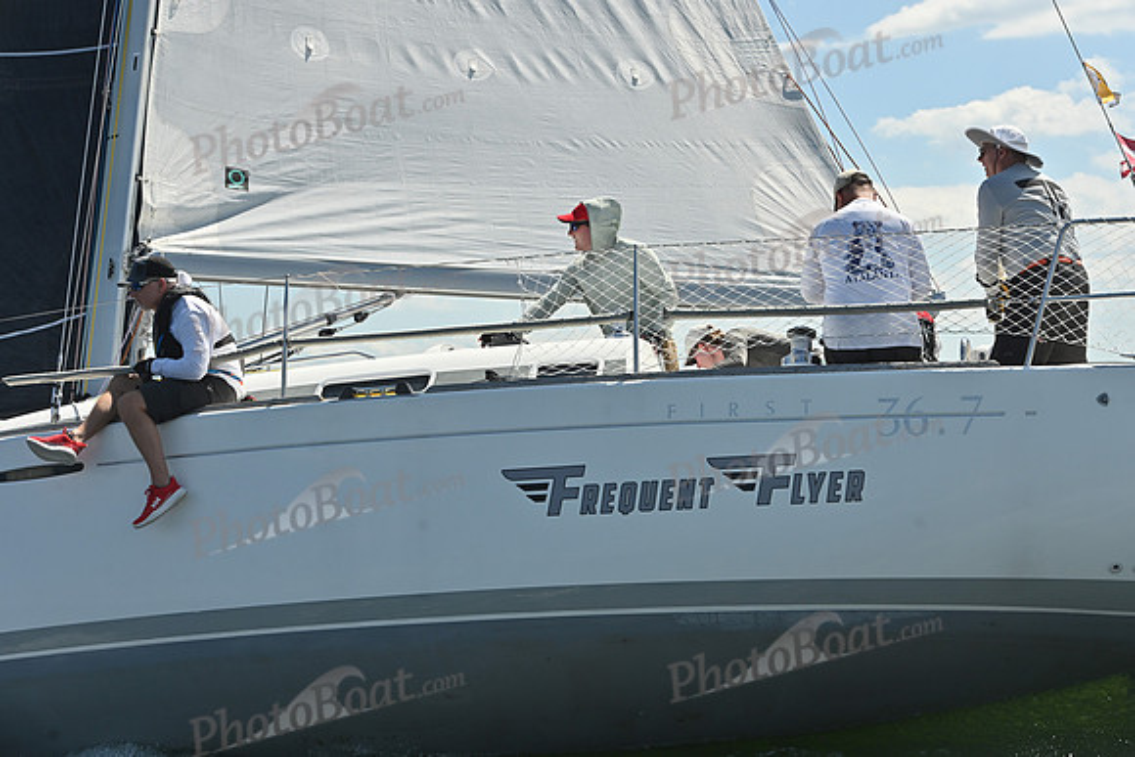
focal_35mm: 70
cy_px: 378
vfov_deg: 19.5
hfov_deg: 28.8
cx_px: 568
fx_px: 2207
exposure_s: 1/1250
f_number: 8
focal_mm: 70
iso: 250
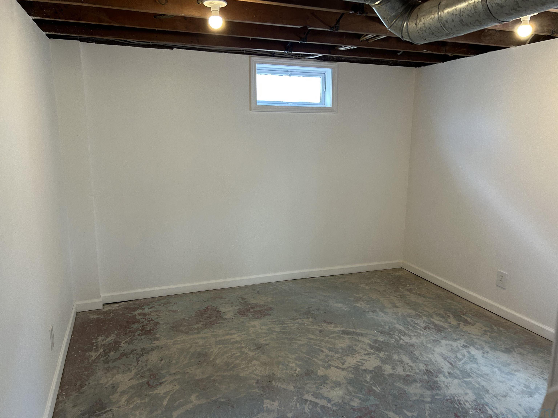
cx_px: 279
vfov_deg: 53.1
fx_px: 419
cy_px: 209
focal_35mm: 26
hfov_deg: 67.3
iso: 80
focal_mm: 5.7
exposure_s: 1/60
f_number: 1.5
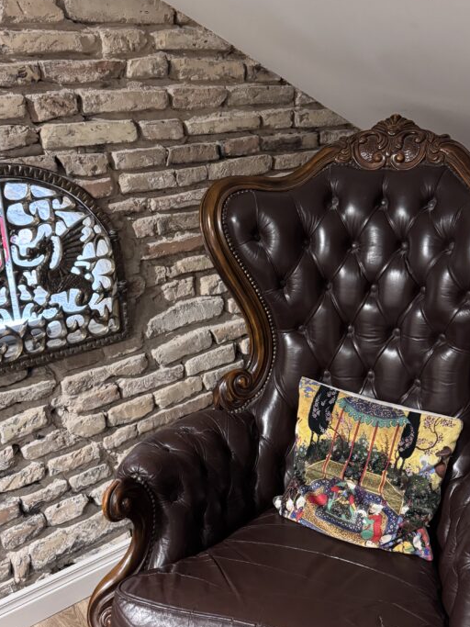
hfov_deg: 39.5
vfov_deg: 51.3
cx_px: 273
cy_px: 280
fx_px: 652
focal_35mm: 36
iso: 800
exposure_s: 1/33
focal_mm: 6.76
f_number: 1.78
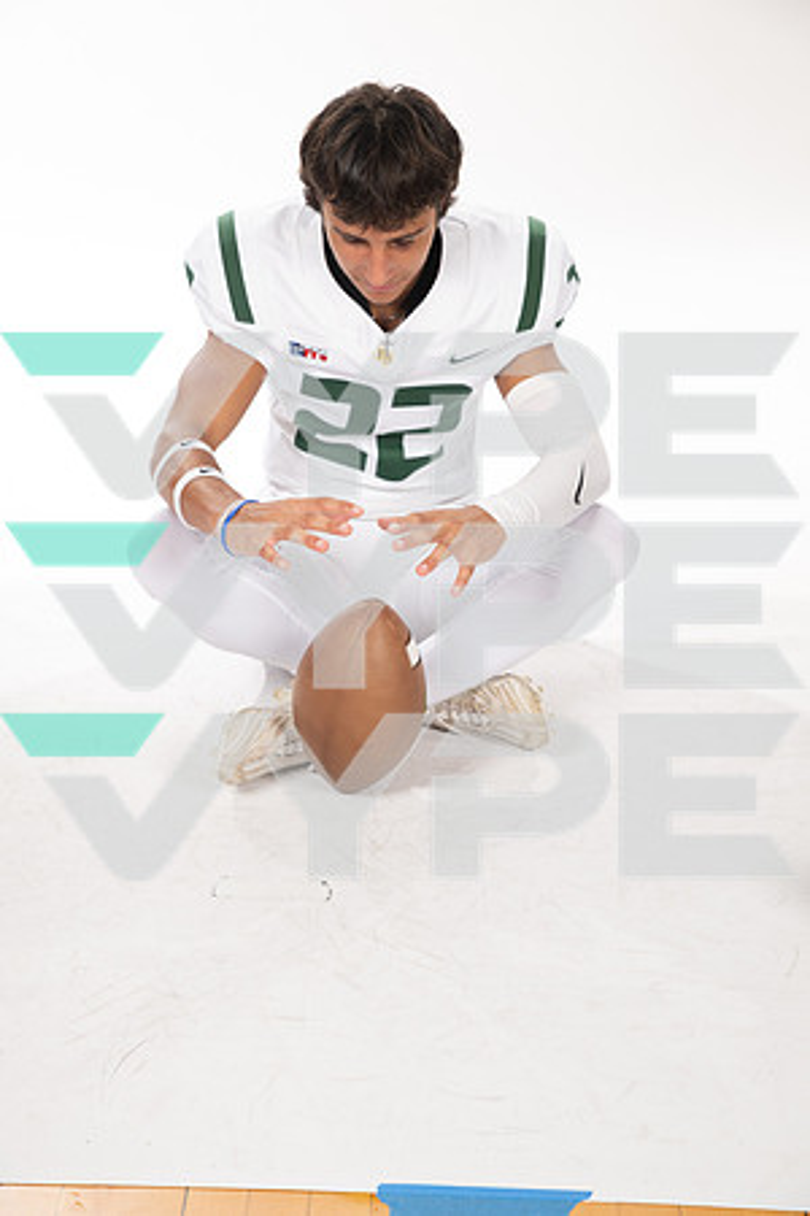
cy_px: 608
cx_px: 405
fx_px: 2362
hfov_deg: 19.5
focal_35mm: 70
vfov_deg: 28.8
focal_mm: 70
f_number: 8
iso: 640
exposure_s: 1/400
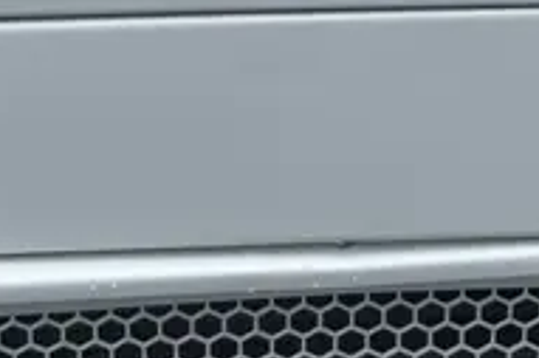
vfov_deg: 11.0
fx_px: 1556
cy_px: -517
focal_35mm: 104
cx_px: 243
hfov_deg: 19.7
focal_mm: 4.2
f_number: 1.6
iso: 32
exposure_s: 1/2132
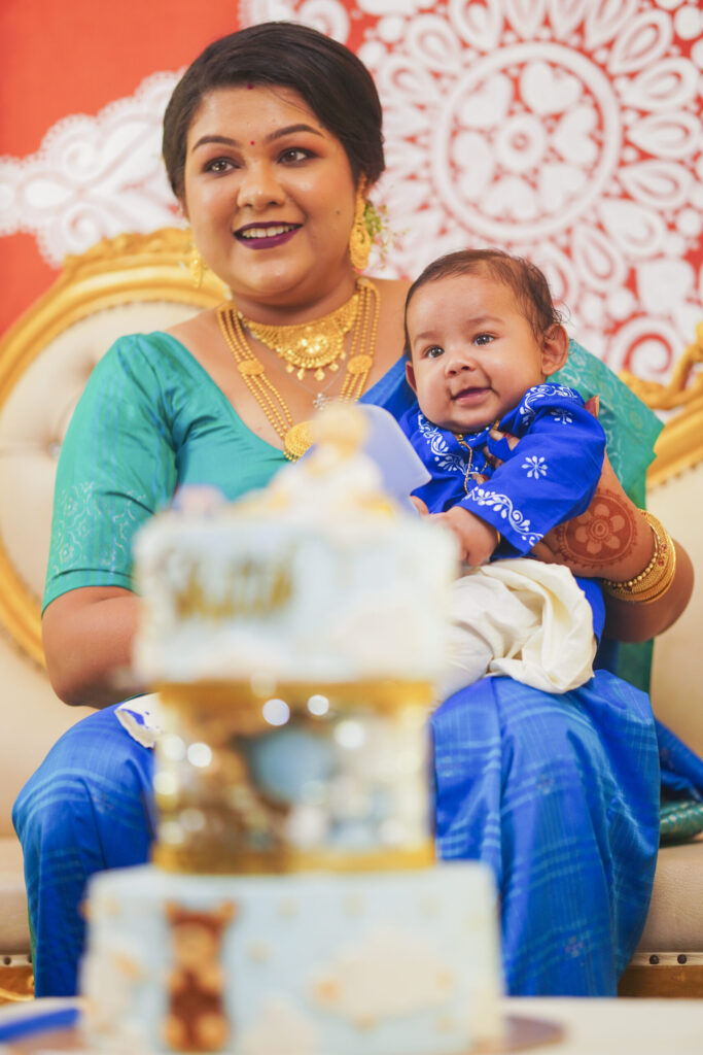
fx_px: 2459
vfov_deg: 24.2
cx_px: 352
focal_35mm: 84
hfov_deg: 16.3
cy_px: 528
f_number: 1.4
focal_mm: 56
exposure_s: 1/400
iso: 100
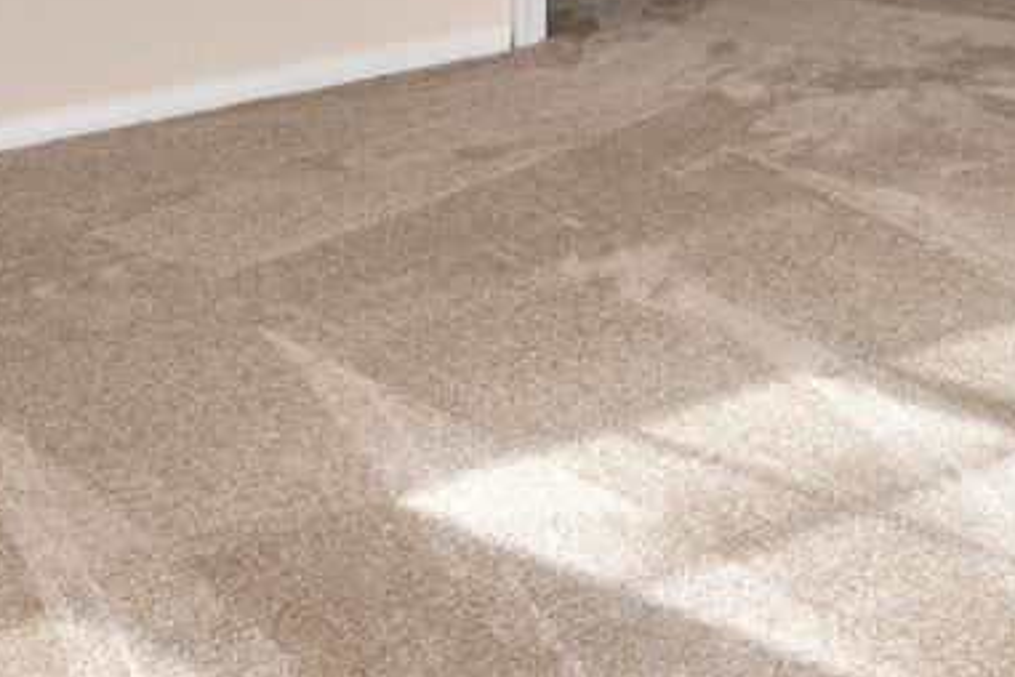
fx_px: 2425
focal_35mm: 86
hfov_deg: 21.5
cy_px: -694
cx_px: 1303
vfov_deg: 13.5
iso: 320
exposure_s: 1/80
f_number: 9
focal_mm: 16
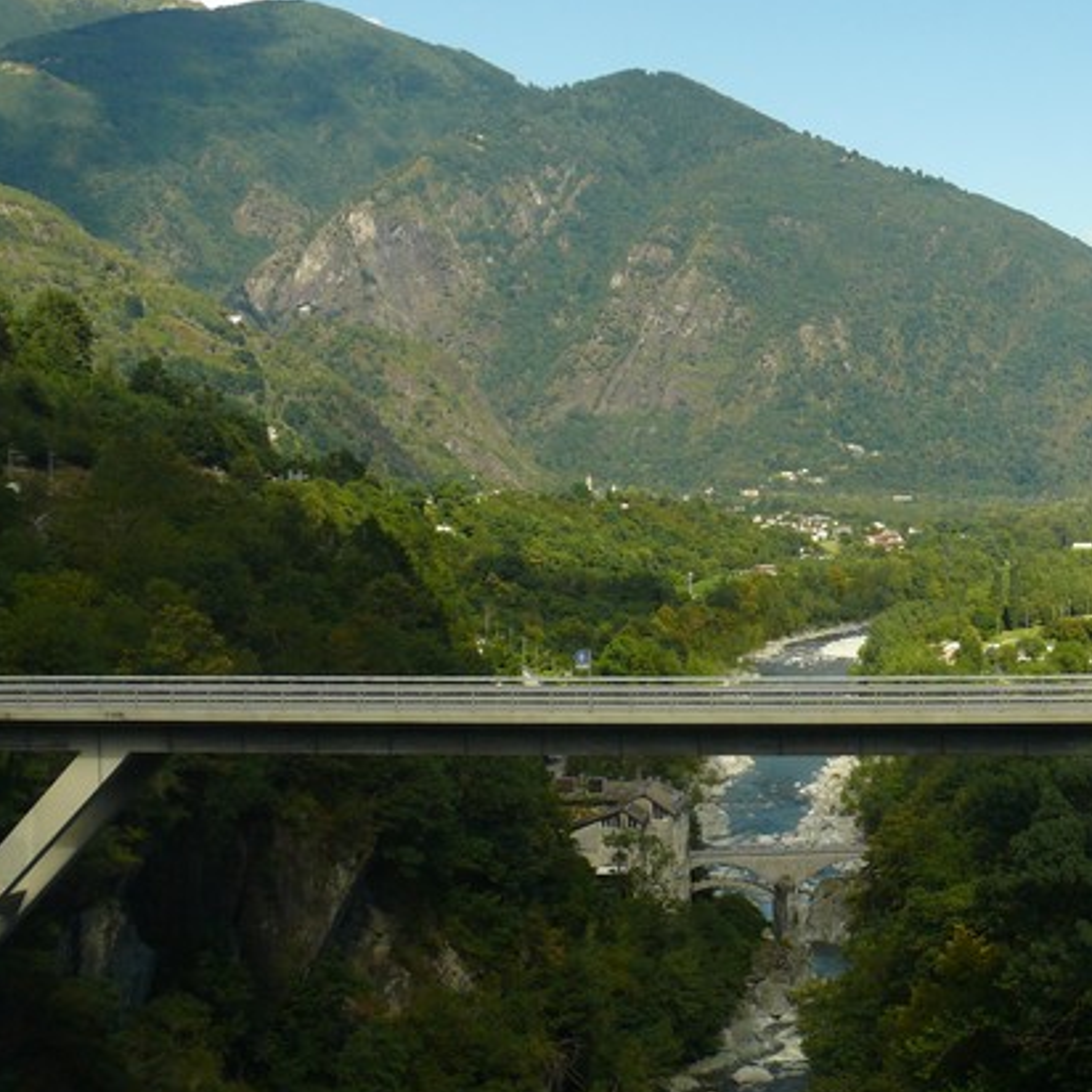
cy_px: 480
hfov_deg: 25.4
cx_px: 1122
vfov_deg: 26.9
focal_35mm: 64
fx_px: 2284
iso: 100
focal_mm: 7.4
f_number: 4.5
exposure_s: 1/200
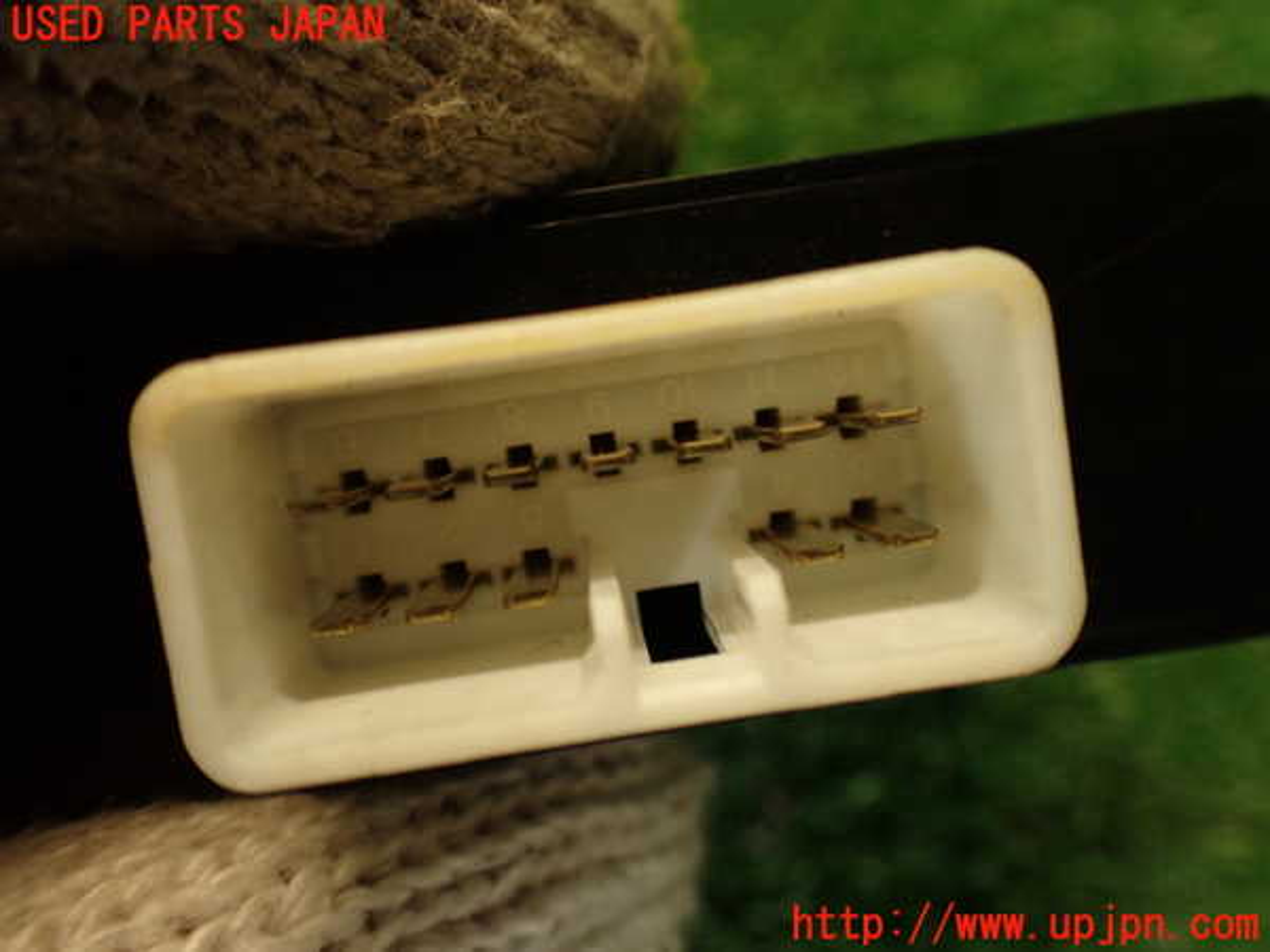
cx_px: 635
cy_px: 476
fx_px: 1174
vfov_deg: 44.2
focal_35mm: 32
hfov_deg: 56.8
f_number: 2.4
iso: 200
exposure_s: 1/30
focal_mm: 5.79
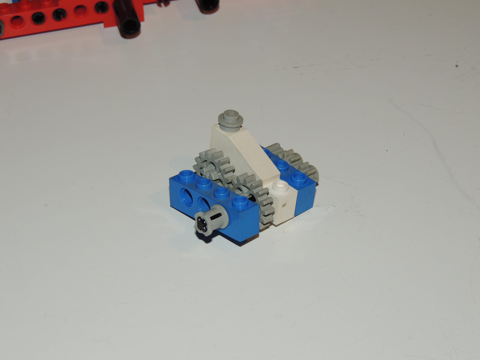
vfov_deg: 17.4
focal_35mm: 85
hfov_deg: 23.0
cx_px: 240
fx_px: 1179
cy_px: 180
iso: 140
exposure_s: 1/60
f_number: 4
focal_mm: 15.1
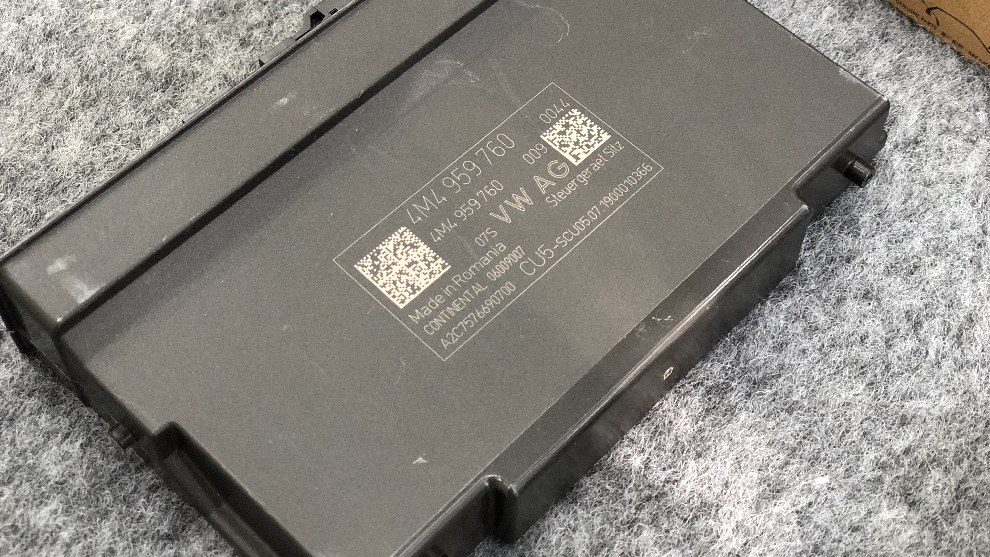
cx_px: 496
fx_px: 1496
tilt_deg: -54.9
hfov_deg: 36.6
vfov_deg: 21.0
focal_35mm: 57
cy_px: 197
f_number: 2.4
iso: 160
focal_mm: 6
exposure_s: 1/17
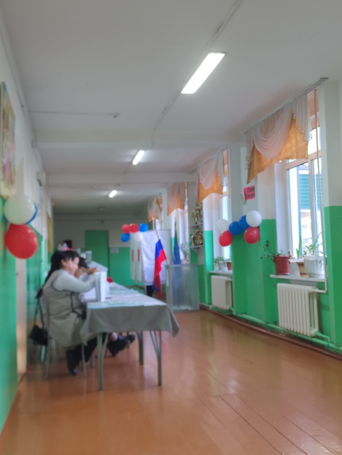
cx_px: 171
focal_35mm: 41
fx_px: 540
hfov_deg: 35.1
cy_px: 228
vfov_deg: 45.8
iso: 1141
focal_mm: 5.52
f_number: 1.9
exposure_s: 1/120
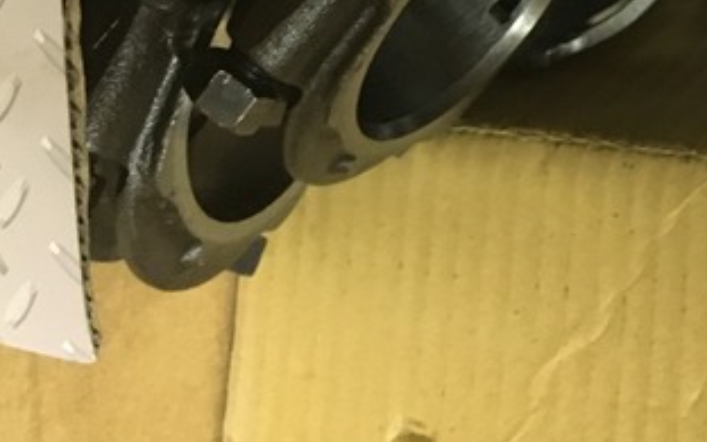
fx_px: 1619
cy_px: -448
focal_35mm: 84
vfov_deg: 13.3
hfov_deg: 23.5
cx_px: 716
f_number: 2.2
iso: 200
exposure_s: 1/20
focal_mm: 4.15
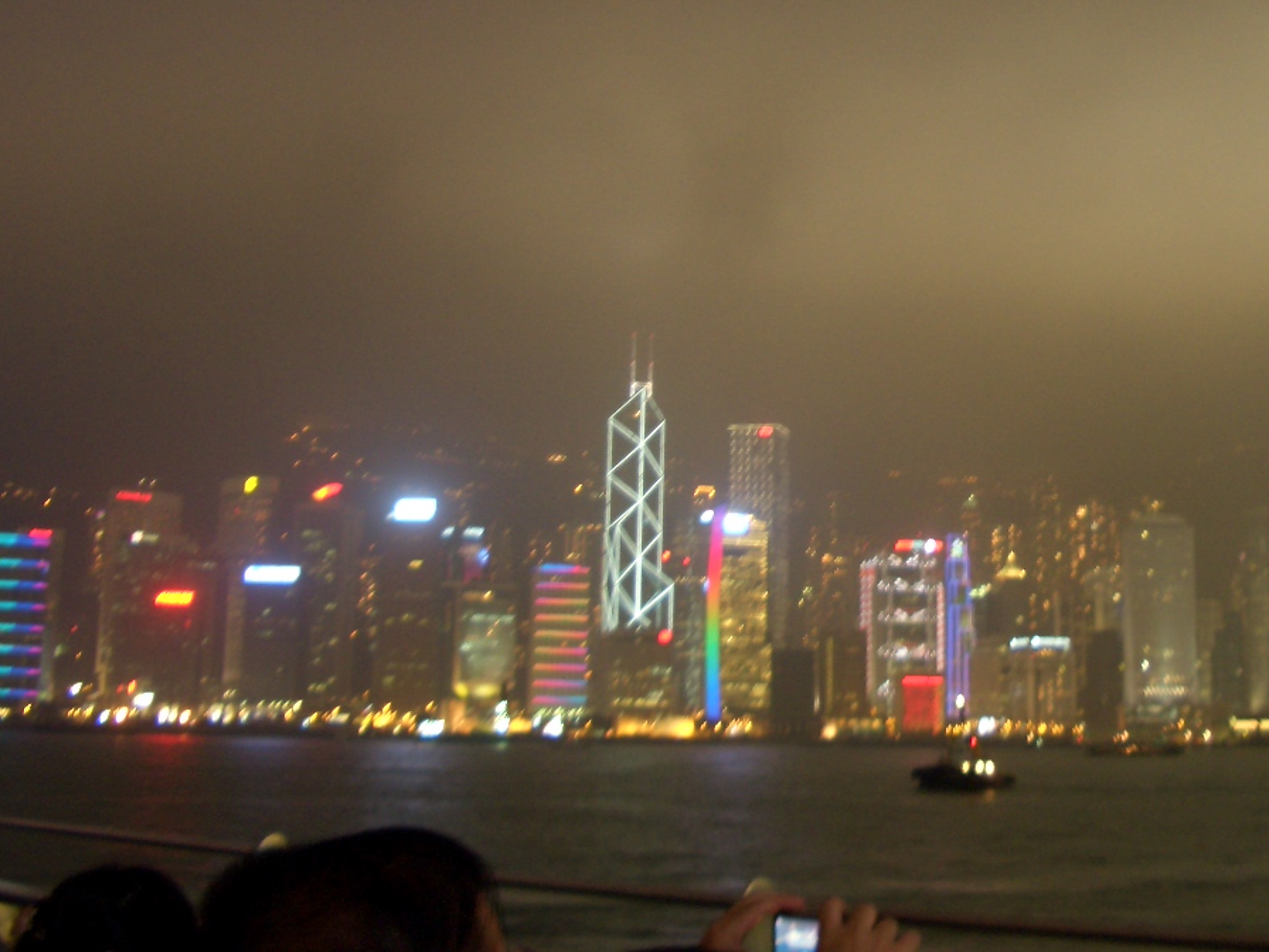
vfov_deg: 28.9
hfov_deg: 37.8
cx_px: 834
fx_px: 1833
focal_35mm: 50
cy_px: 310
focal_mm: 5.8
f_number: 2.6
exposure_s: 1
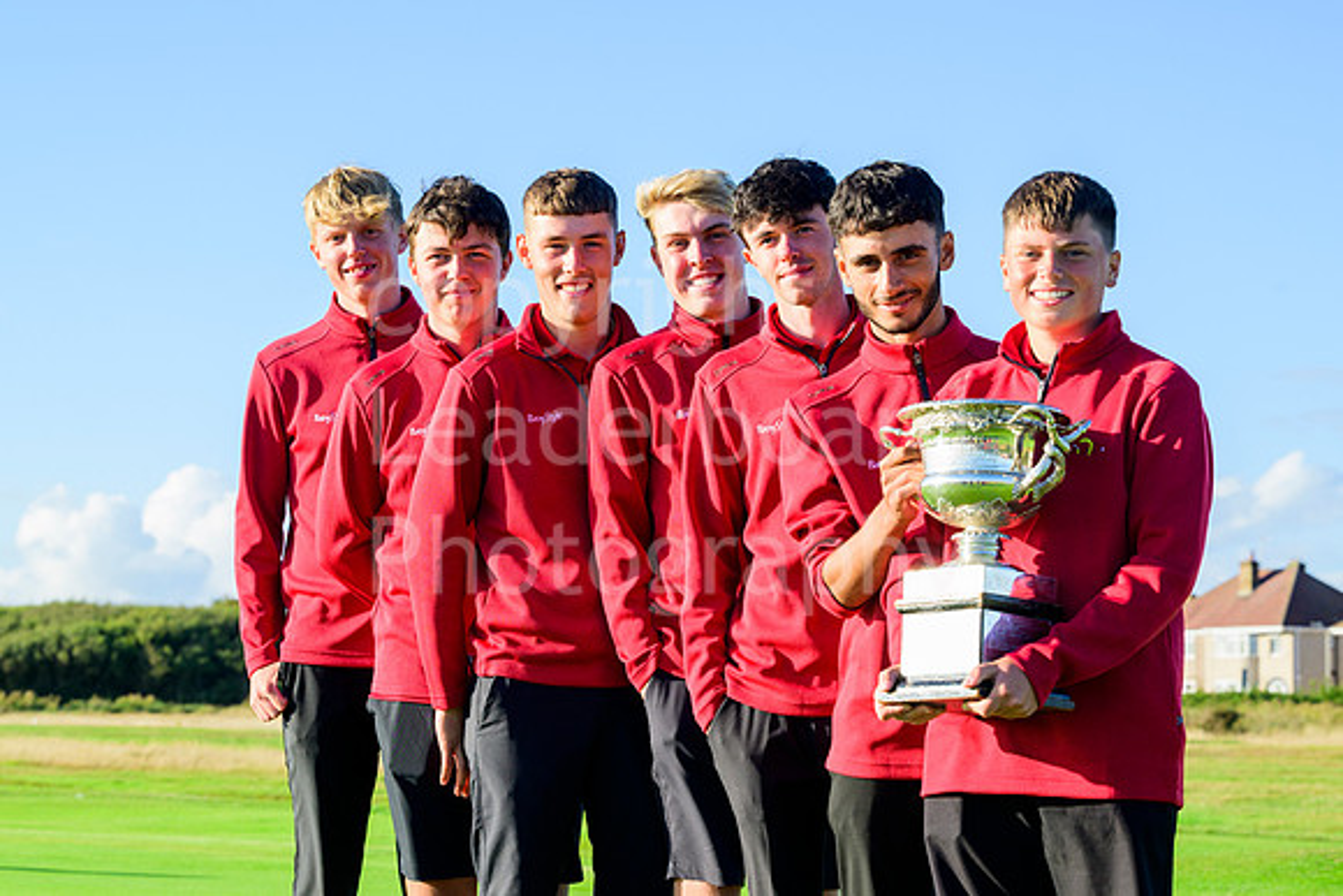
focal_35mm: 92
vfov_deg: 14.9
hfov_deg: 22.1
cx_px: 672
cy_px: 448
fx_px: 3433
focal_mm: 92
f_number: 8
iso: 400
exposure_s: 1/400
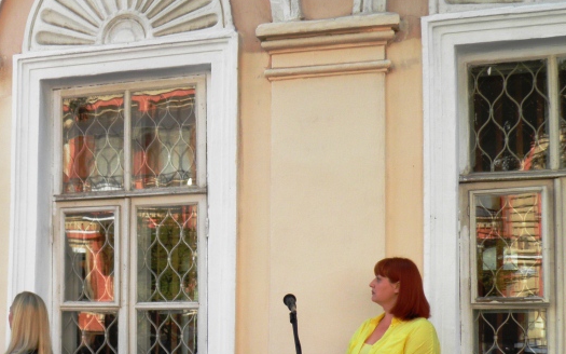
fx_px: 956
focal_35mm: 62
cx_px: 45
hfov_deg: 31.3
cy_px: 282
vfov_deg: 20.7
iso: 50
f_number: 5.3
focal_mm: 5.5
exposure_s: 1/60
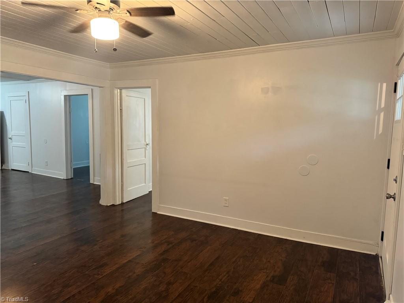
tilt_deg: -6.5
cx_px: 202
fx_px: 280
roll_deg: -1.1
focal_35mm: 24
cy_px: 152
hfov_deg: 71.6
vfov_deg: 56.8
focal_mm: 6.76
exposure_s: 1/60
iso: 500
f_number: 1.78
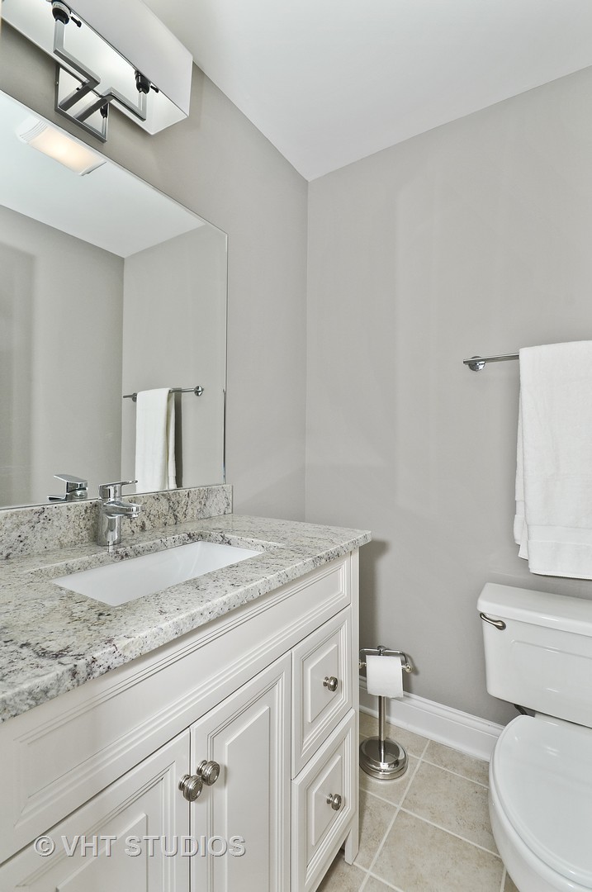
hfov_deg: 77.2
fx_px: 371
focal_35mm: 15
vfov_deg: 100.5
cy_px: 446
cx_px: 296
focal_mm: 10
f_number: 8
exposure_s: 1/125
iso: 250
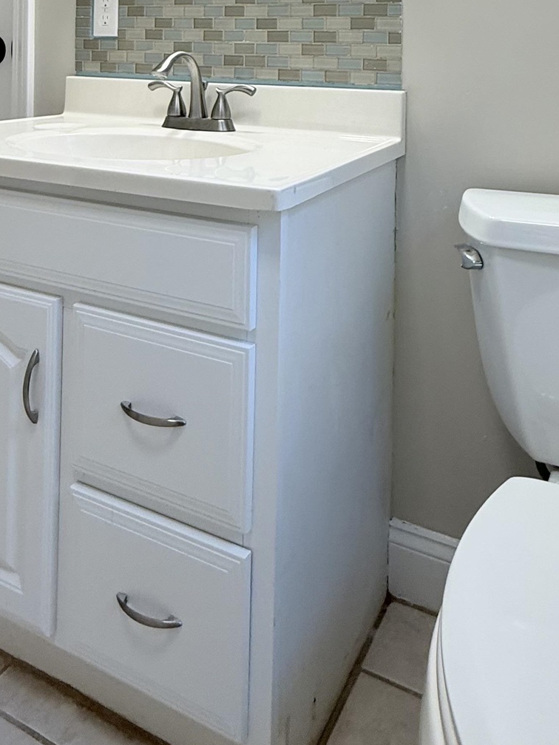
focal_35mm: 32
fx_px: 689
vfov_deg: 49.4
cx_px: 305
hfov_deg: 44.1
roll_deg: -0.2
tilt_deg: +0.9
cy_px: 50
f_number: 2.2
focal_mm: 2.22
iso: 125
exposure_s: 1/120
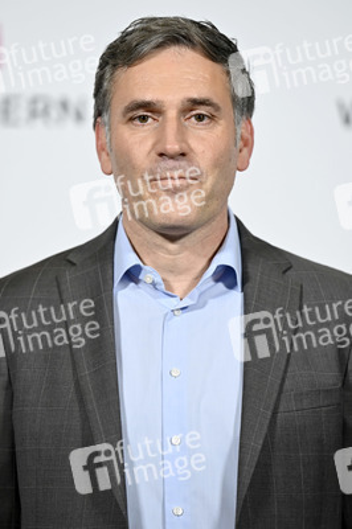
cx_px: 176
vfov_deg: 12.8
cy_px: 264
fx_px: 2351
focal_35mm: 160
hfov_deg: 8.6
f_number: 2.8
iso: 1250
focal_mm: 160
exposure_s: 1/640
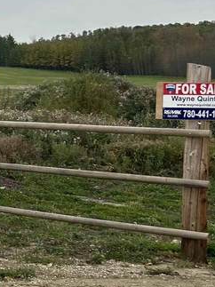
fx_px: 854
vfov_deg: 19.1
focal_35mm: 103
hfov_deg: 12.1
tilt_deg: -4.4
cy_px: 134
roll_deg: +0.4
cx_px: -263
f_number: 1.5
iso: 50
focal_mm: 5.7
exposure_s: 1/1468
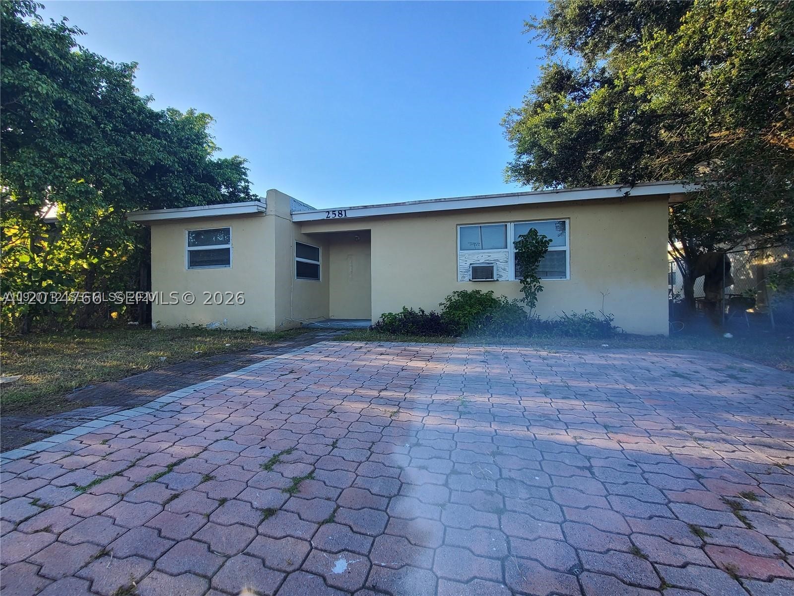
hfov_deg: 106.2
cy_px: 298
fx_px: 298
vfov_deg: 89.9
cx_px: 397
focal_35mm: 13
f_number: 2.2
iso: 64
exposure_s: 1/329
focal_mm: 2.2
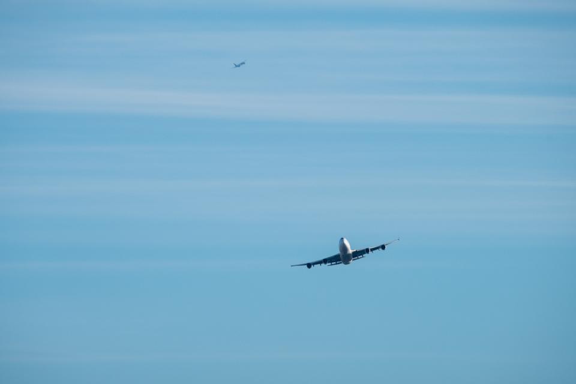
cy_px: 192
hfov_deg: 3.4
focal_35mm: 600
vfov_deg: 2.3
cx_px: 288
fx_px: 9599
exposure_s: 1/1000
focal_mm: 400
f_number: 9
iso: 400
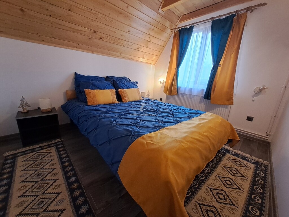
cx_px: 144
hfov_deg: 106.2
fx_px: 109
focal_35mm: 13
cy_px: 108
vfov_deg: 89.9
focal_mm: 1.42
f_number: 2.2
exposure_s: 1/25
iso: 320
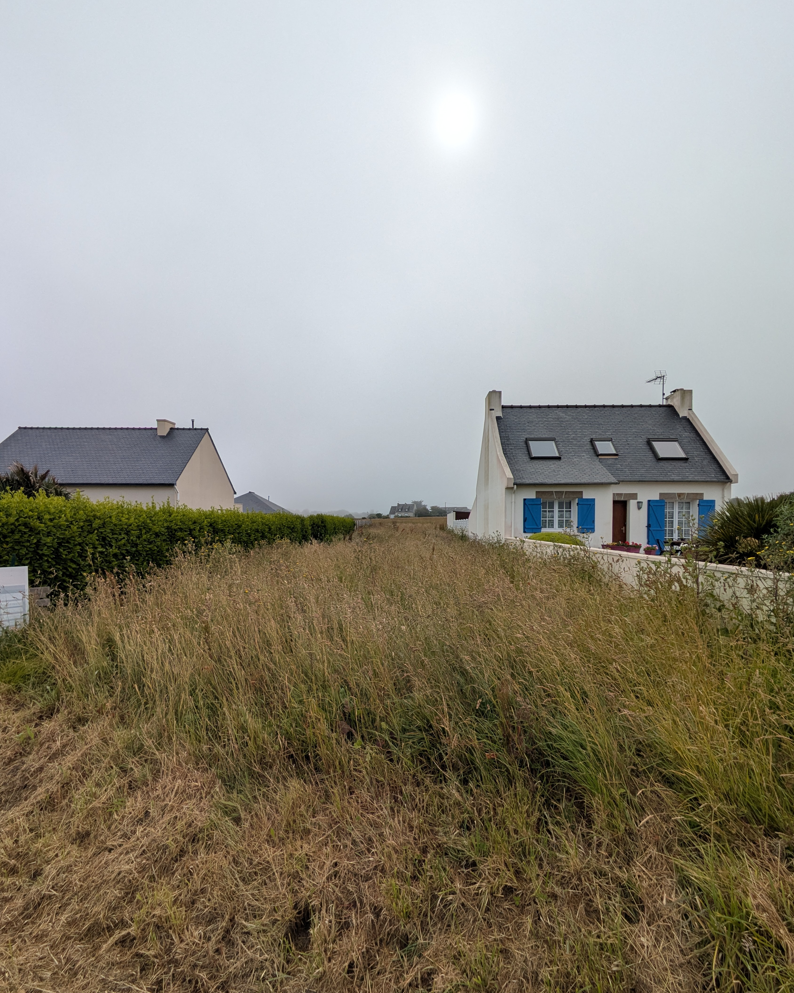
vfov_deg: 96.6
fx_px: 441
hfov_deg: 84.0
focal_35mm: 15
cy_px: 534
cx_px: 405
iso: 51
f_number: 2.2
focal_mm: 1.83
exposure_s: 1/3322
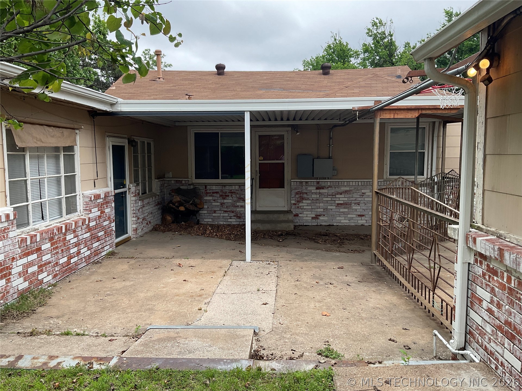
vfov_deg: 48.2
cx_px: 261
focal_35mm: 29
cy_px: 196
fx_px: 437
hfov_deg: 61.7
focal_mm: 3
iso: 16
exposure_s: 1/804
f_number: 1.8
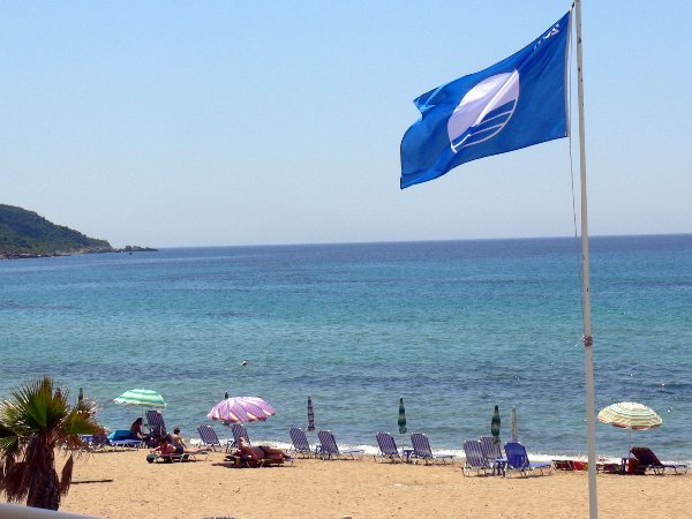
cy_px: 260
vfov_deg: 15.7
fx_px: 1879
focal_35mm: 94
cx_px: 346
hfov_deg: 20.9
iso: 80
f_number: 7.1
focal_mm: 15.7
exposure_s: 1/400
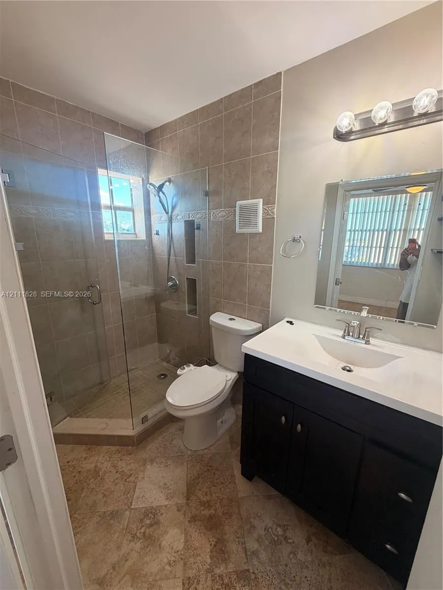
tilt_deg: -13.3
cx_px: 222
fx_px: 239
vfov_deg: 102.1
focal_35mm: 14
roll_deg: -0.5
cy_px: 295
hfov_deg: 85.7
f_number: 2.2
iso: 160
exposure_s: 1/120
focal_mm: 2.22
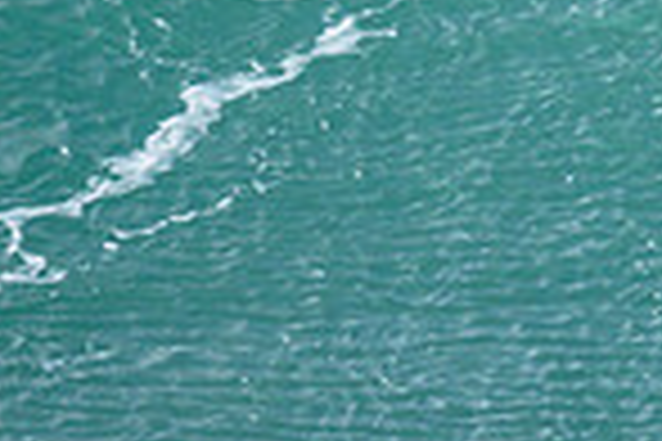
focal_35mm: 4341
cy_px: 22
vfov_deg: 0.3
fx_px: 79820
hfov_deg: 0.5
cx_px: 1066
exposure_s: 1/2000
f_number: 6.3
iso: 450
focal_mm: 800
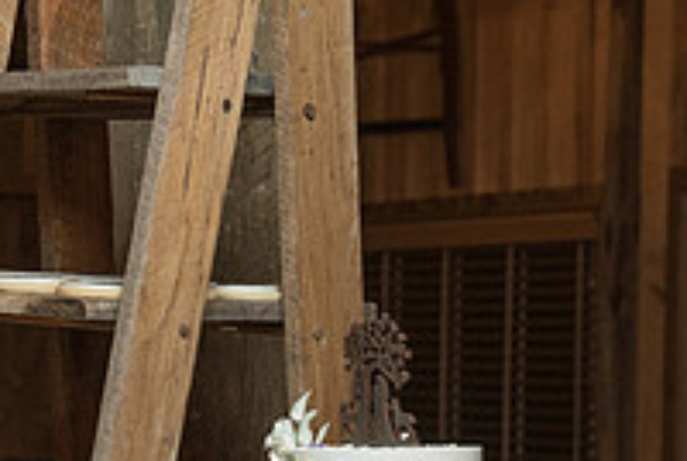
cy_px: 450
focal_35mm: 184
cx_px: -226
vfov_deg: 7.5
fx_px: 3516
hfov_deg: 10.9
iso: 2000
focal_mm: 60
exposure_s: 1/200
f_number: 5
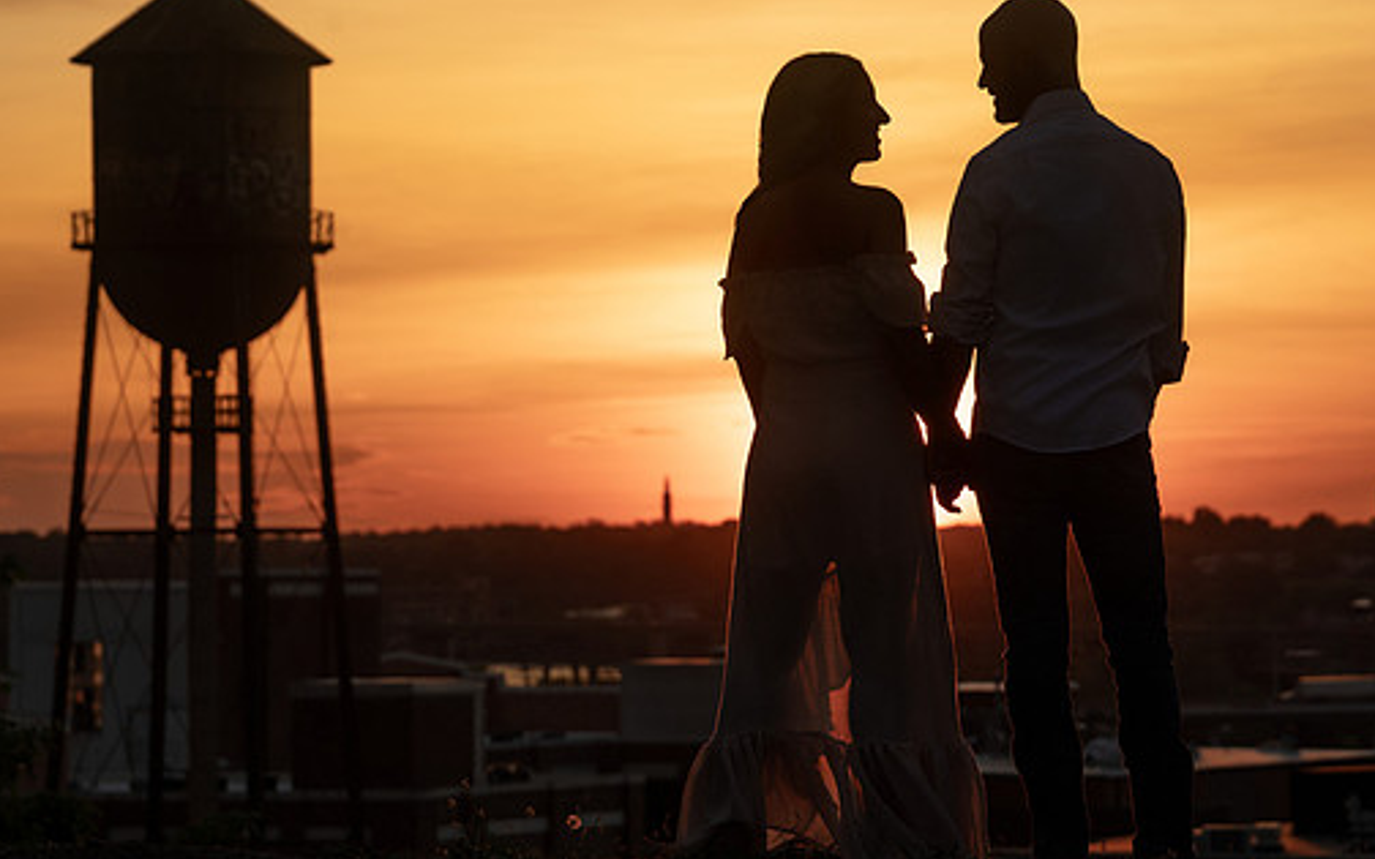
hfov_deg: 12.4
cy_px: 386
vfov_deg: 7.8
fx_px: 6333
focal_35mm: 169
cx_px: 671
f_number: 8
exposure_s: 1/200
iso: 100
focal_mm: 144
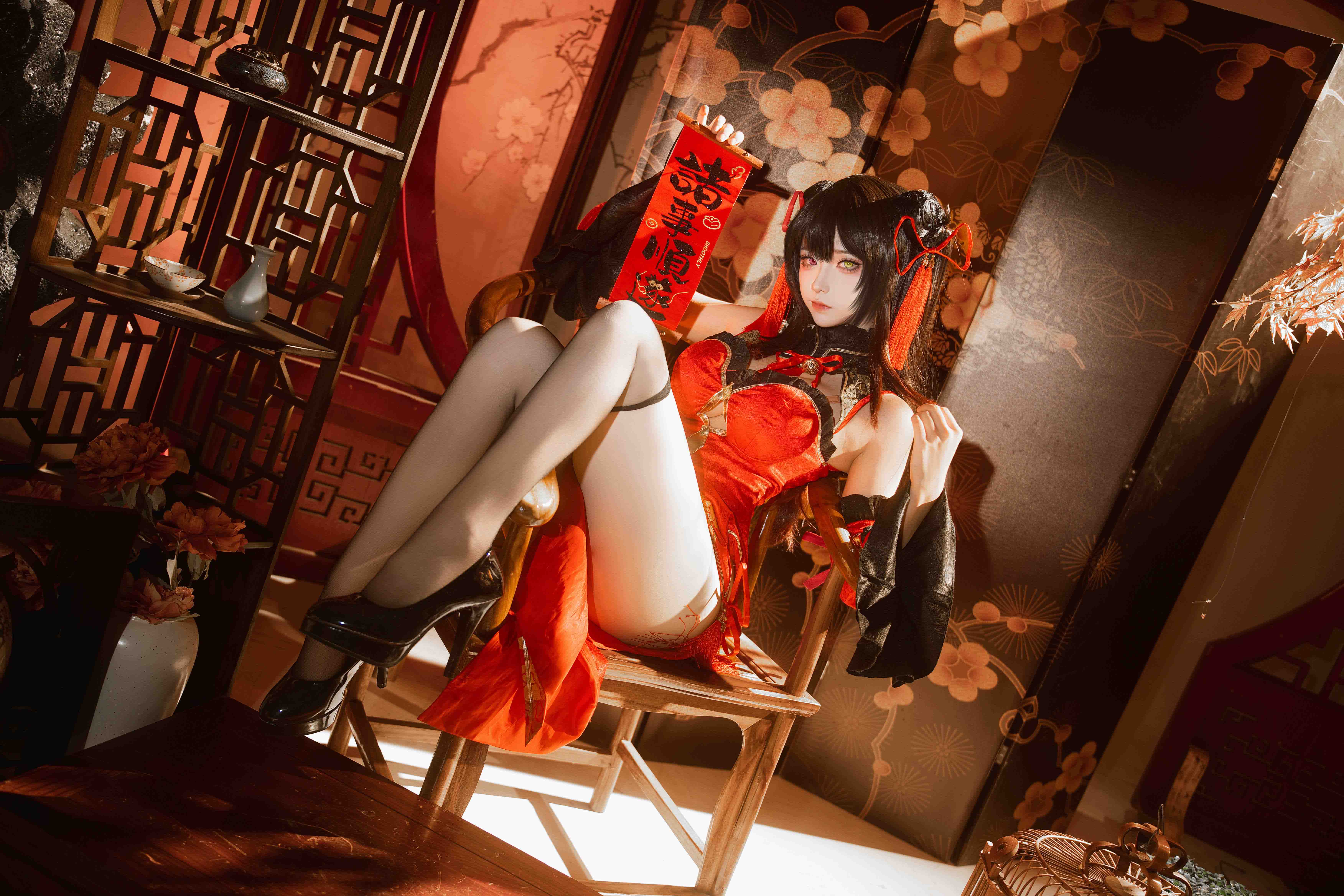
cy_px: 448
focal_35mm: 32
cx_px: 672
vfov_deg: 41.1
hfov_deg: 58.7
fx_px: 1195
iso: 200
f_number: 2.8
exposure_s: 1/250
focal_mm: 32
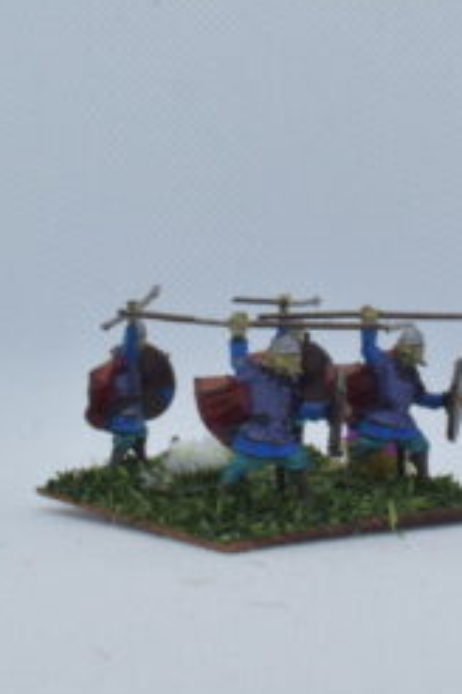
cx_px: 251
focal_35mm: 84
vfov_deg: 24.1
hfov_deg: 16.2
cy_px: 282
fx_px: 1621
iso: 800
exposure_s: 1/60
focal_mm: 23
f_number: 25
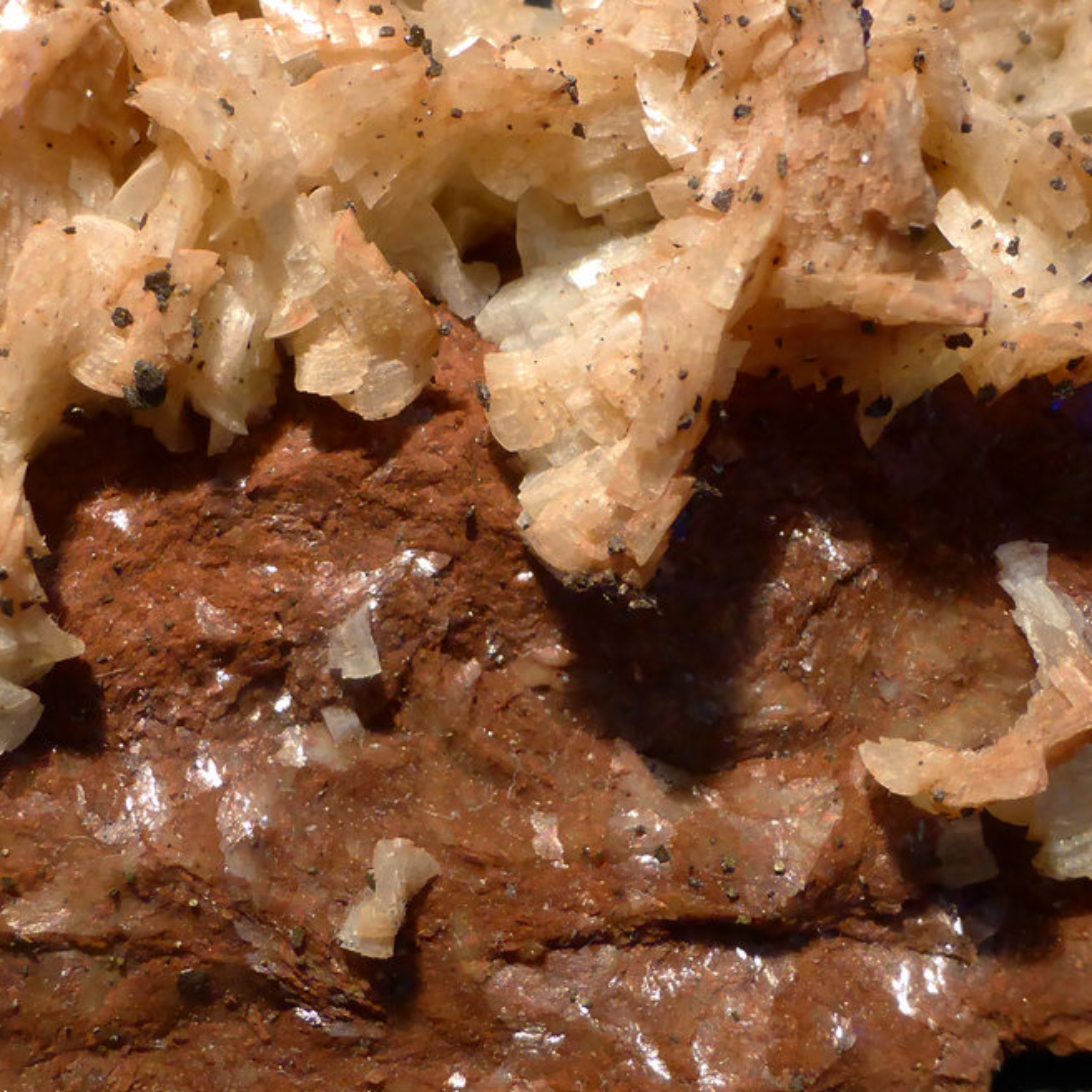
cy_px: 500
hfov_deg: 17.6
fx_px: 3533
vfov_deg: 17.6
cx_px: 494
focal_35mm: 99
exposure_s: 1/15
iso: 400
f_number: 4.1
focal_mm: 7.9
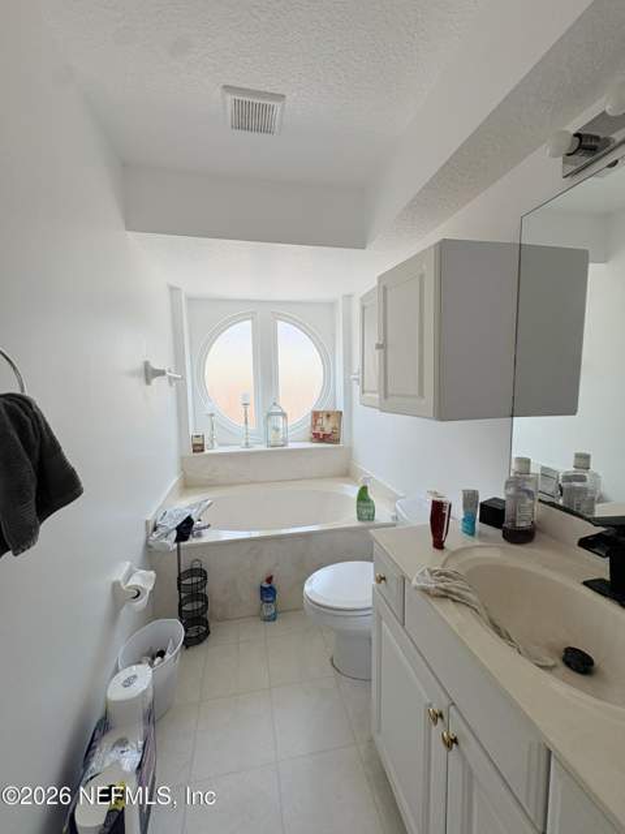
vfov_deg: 102.1
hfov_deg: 85.7
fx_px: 337
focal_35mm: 14
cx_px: 312
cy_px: 417
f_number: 2.2
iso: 40
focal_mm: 2.22
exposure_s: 1/226
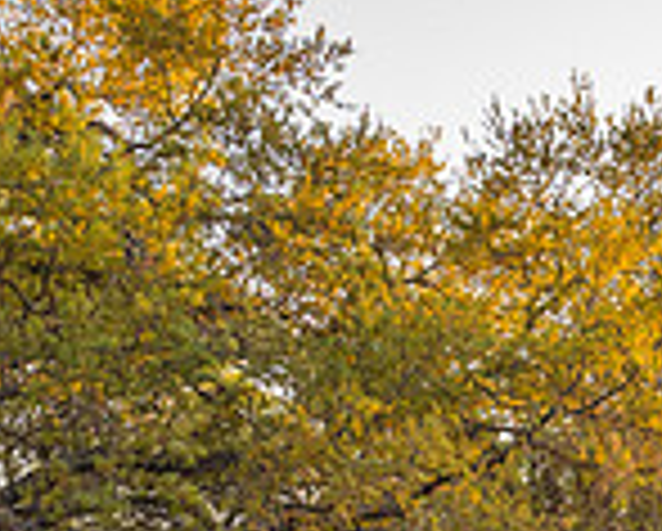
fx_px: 1825
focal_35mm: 93
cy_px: 684
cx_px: 833
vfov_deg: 15.8
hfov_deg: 19.2
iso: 1600
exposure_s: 1/640
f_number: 4
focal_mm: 24
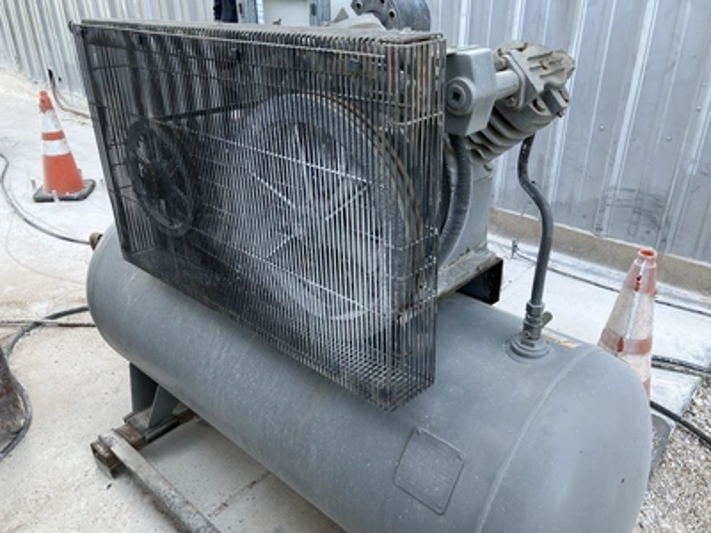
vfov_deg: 49.7
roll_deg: +2.3
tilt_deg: -27.9
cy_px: 266
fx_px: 575
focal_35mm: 28
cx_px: 356
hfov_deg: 63.4
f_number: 1.8
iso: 25
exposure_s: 1/129
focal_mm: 3.99
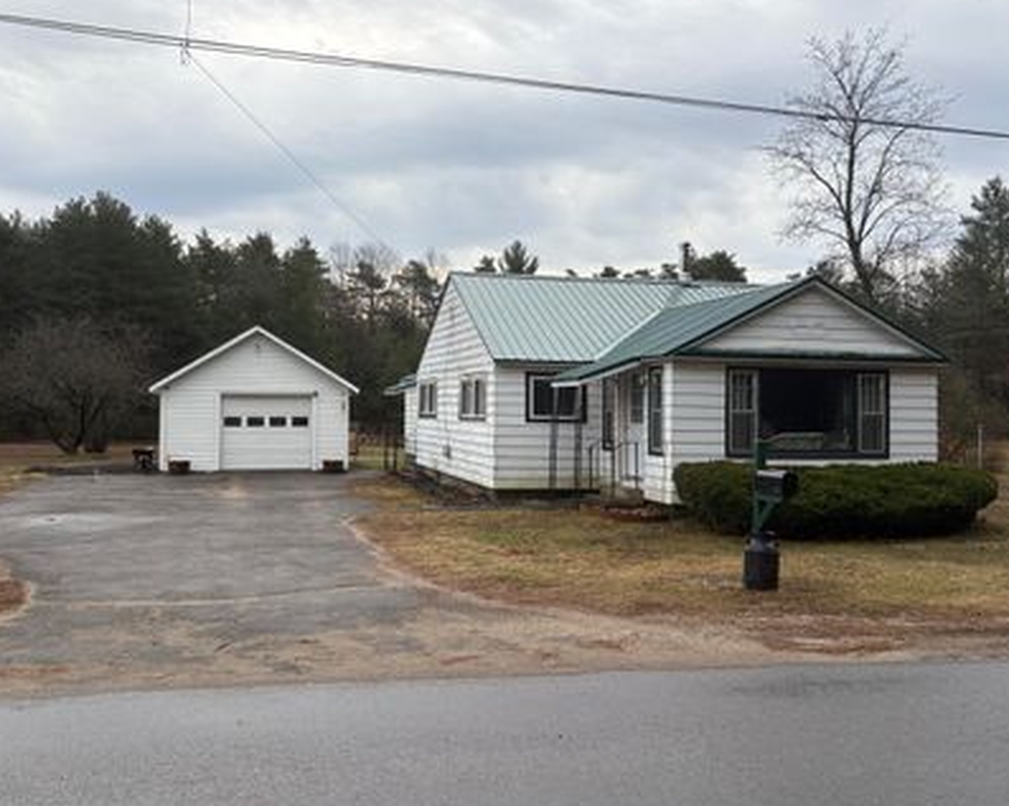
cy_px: 378
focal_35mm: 32
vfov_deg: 45.7
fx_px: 955
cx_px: 463
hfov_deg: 55.6
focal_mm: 5.96
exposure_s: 1/873
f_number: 1.6
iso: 50
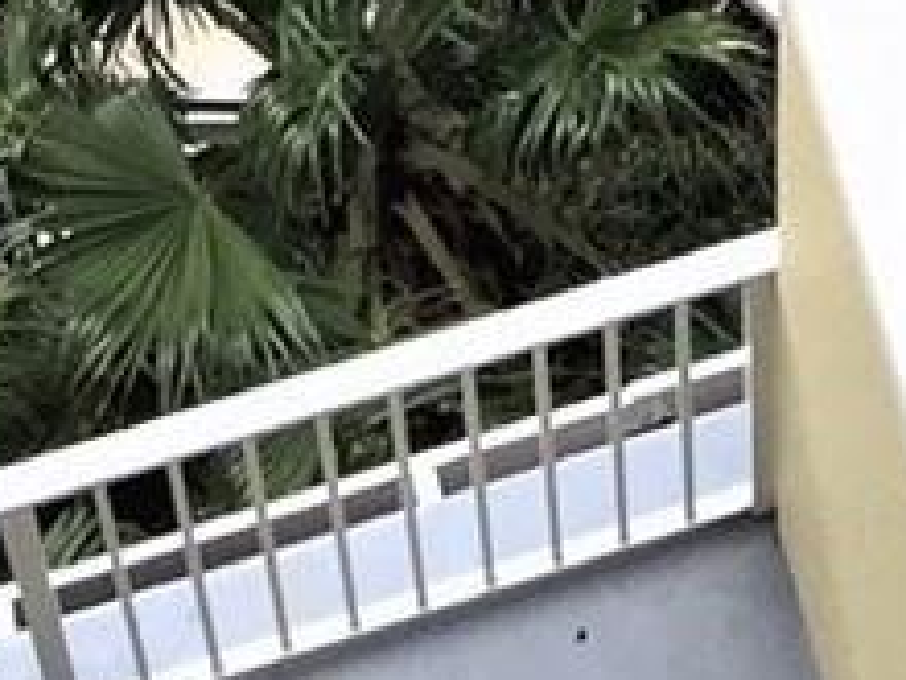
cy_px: -1636
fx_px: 5522
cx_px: 1326
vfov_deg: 6.2
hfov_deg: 9.2
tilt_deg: -49.4
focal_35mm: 211
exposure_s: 1/230
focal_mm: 4.15
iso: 32
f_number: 2.2
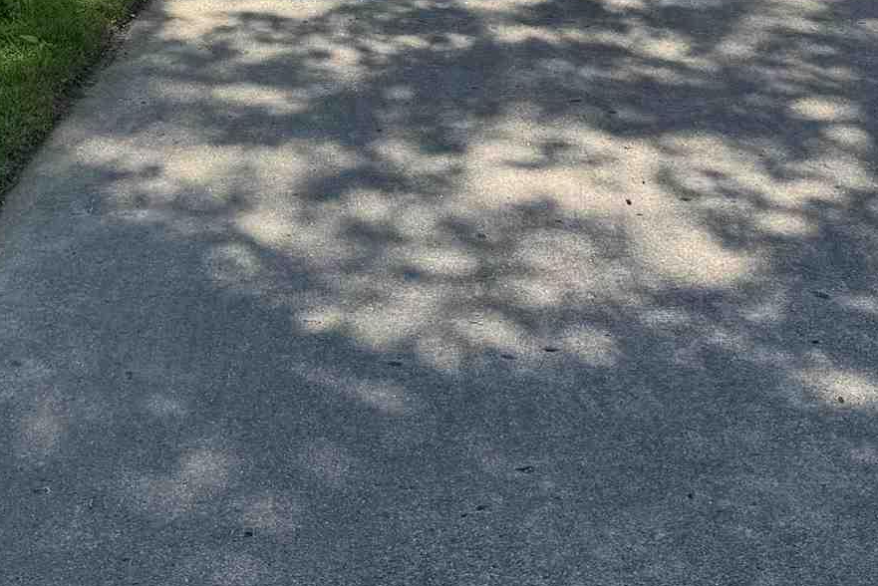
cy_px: -460
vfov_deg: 14.0
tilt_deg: +0.5
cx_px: 244
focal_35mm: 87
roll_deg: -0.1
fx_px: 2122
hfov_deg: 23.2
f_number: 1.78
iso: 80
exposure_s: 1/1456
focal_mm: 6.76
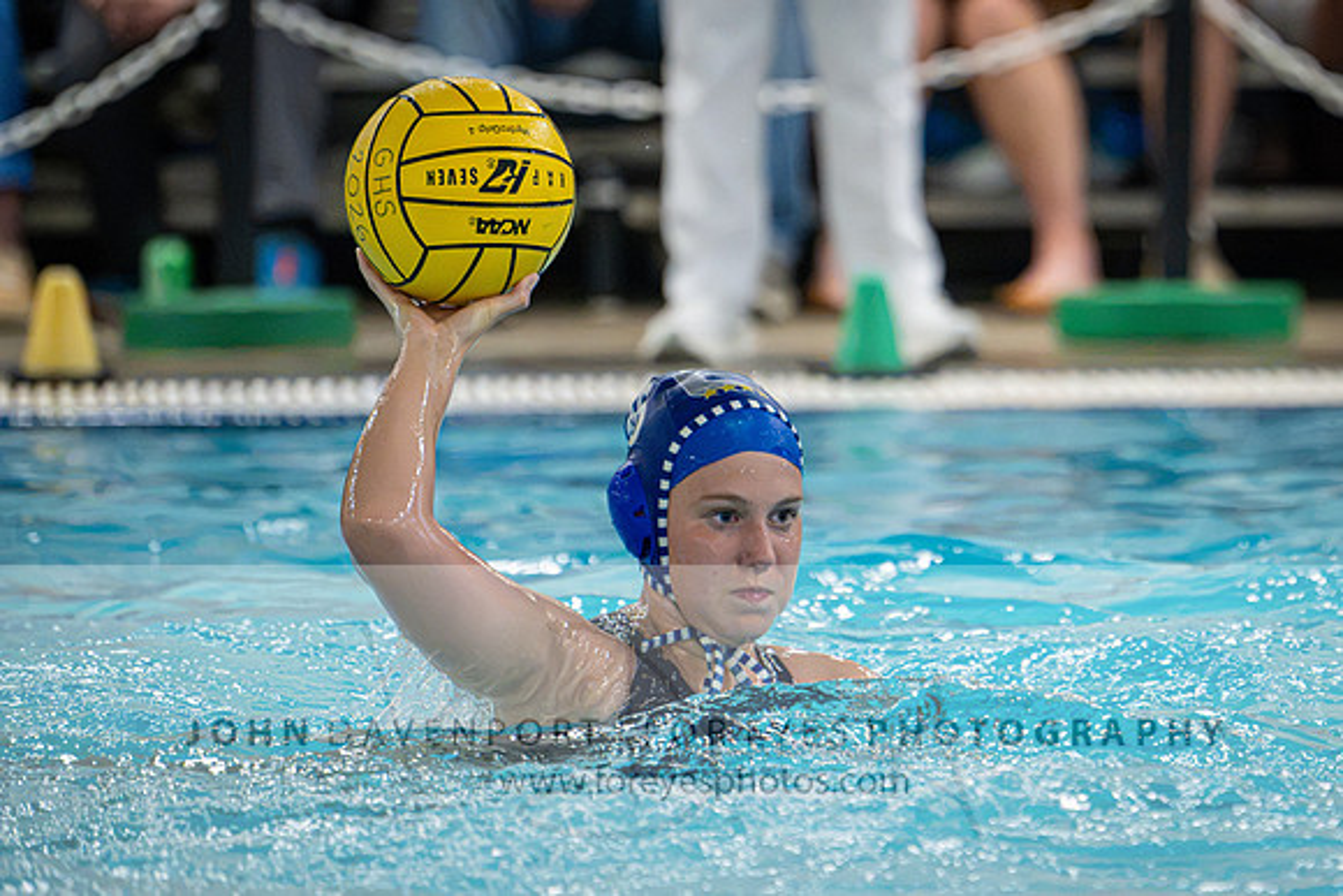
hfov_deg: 5.0
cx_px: 1034
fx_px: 15509
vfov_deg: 3.3
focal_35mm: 416
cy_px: 206
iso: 11400
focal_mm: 270
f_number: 4
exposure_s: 1/1000
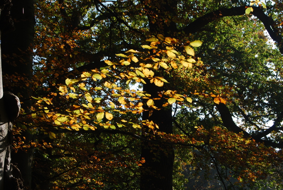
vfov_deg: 16.6
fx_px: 649
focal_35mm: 82
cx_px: 142
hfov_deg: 24.6
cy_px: 95
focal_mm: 55
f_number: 8
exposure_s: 1/160
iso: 100
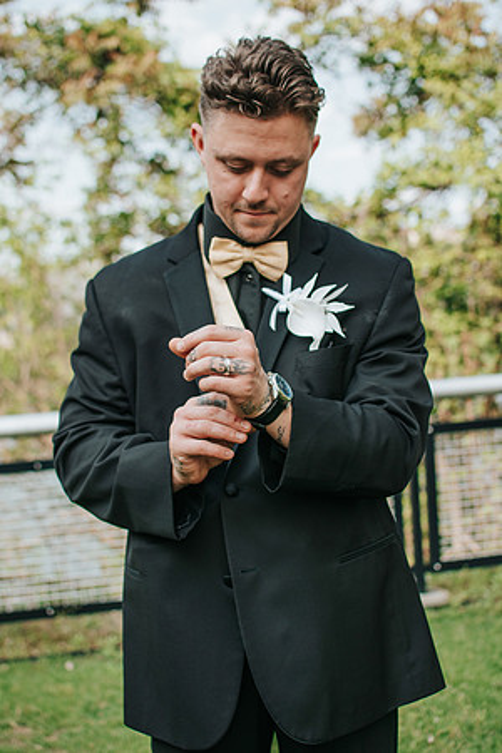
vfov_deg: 37.9
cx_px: 251
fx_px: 1098
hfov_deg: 25.8
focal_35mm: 52
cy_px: 376
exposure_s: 1/1000
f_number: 2.8
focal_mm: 35
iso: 100
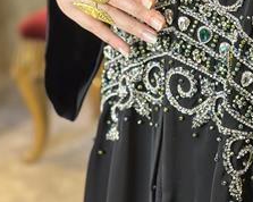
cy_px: 18
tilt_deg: -19.2
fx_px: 838
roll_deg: -0.6
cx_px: 218
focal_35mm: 112
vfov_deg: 13.6
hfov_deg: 17.0
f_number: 1.78
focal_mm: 6.86
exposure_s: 1/50
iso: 320
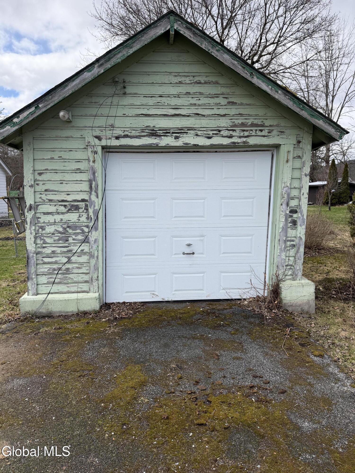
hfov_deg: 56.8
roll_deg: -1.4
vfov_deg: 71.6
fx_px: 328
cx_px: 178
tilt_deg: -11.4
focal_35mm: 24
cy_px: 236
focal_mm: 6.76
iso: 100
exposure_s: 1/4167
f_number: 1.78
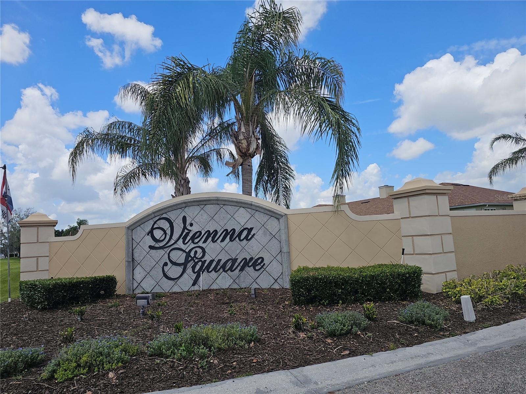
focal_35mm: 23
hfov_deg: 73.9
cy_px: 197
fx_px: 349
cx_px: 263
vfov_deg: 58.9
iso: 10
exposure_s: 1/850
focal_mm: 6.3
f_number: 1.7
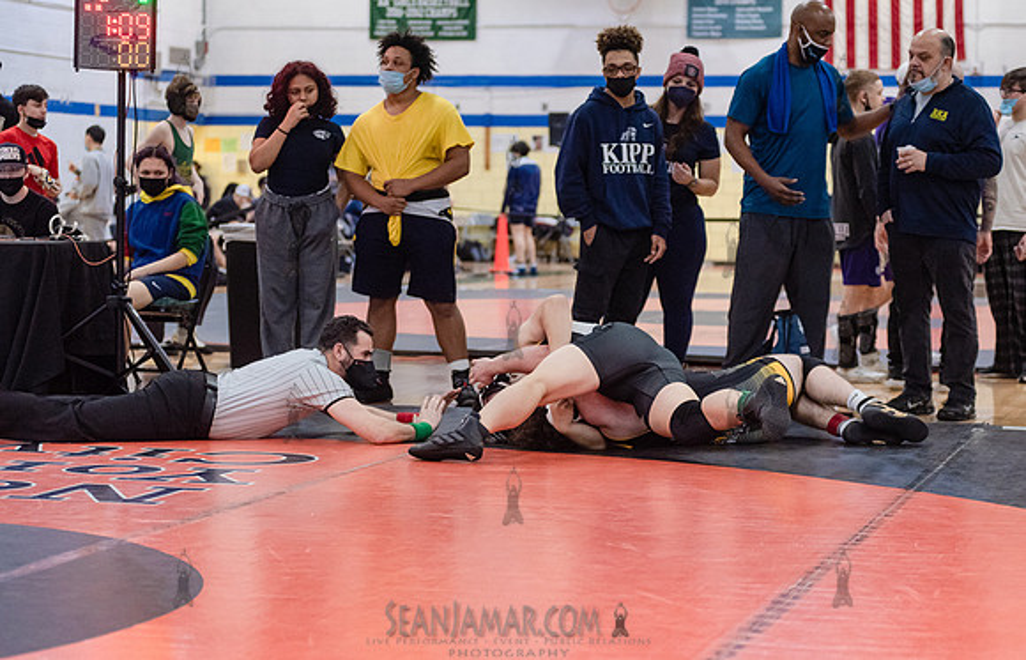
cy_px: 369
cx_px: 554
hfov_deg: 22.4
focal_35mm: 92
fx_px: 2586
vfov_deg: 14.5
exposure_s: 1/400
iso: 4000
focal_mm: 80
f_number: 3.5
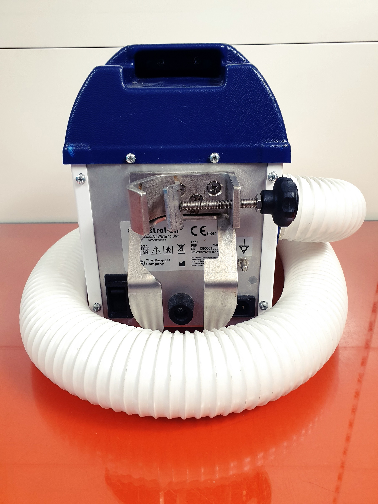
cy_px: 252
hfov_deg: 53.1
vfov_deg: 67.3
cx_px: 189
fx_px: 379
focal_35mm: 26
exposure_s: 1/50
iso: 100
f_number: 2.4
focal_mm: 4.3
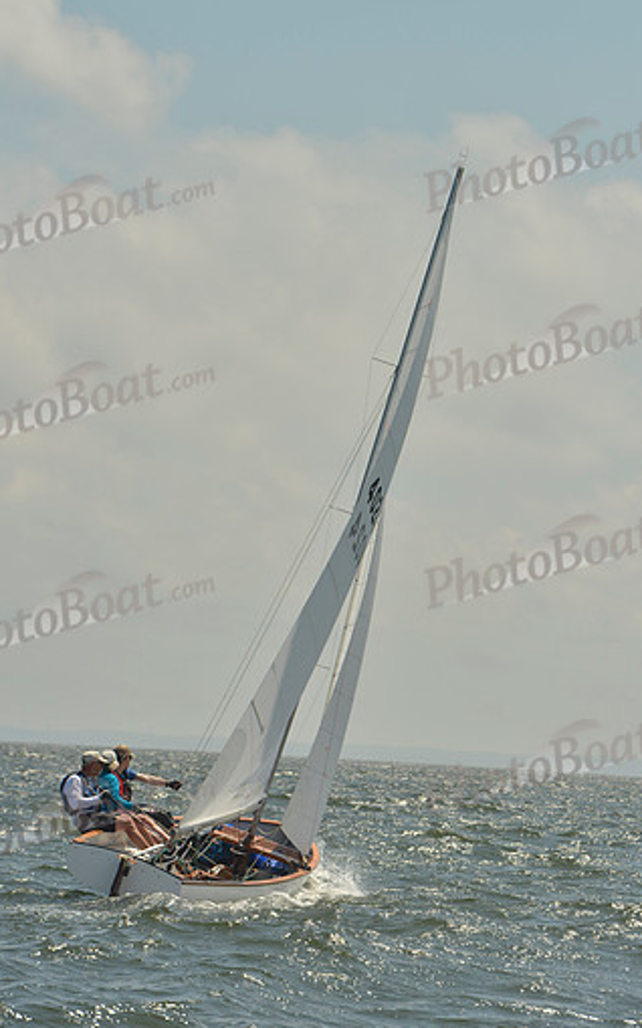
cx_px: 320
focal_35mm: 186
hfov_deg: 7.1
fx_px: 5208
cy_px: 481
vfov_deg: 11.3
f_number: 9
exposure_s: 1/1250
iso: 200
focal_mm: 160
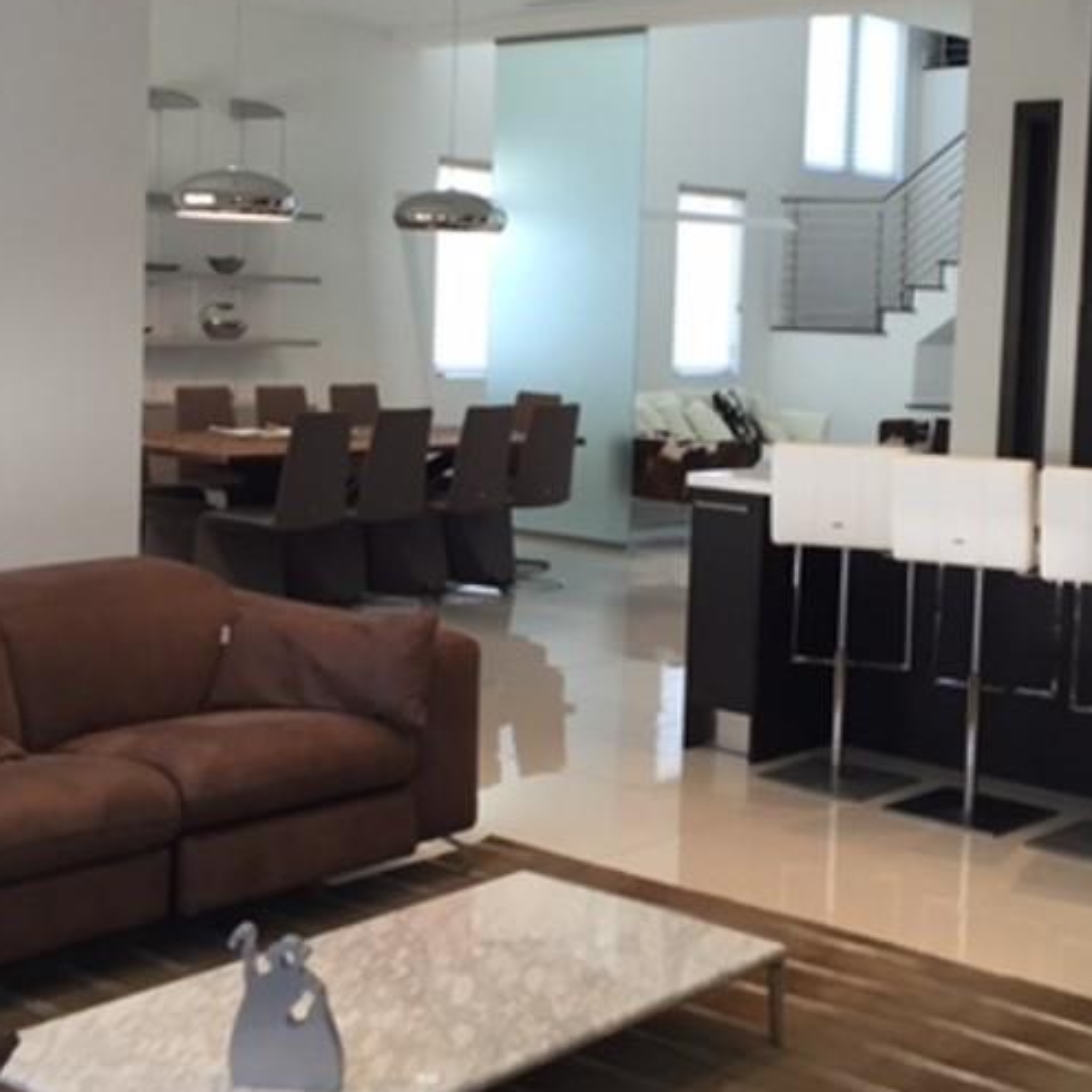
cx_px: 587
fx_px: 1892
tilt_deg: -3.8
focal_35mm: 53
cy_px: 430
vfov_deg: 32.1
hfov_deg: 32.2
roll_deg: -2.1
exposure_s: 1/30
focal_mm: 4.15
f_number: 2.2
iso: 64
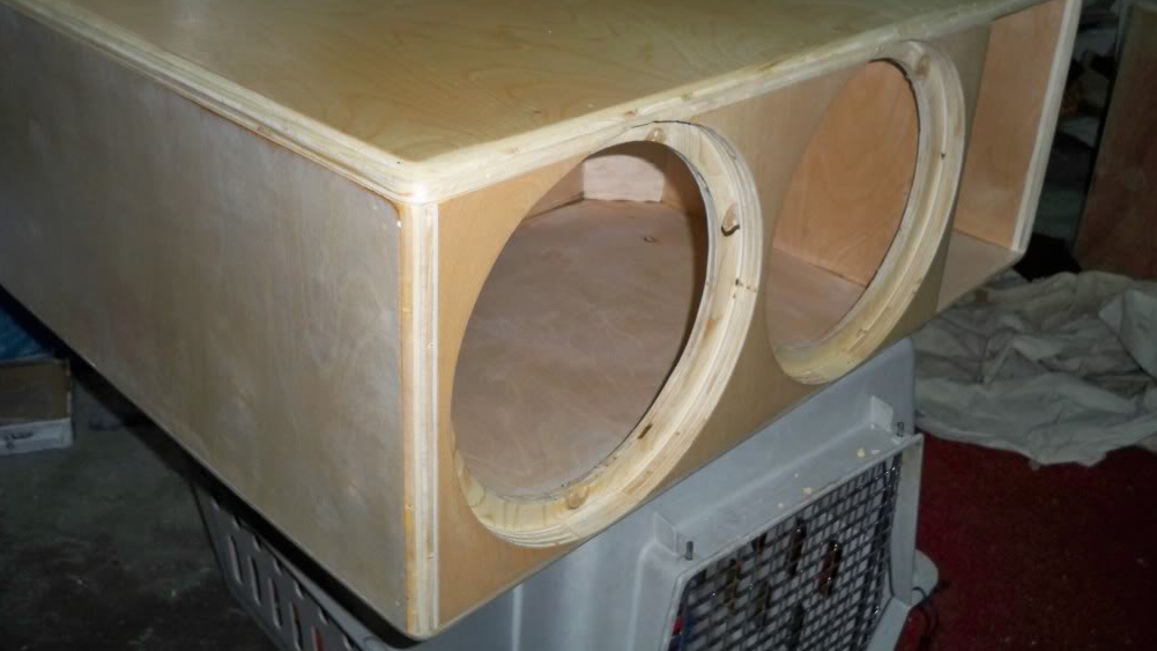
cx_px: 570
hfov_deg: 51.6
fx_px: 1196
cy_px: 246
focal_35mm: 39
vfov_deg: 30.3
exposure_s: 1/60
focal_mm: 6.3
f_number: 3.1
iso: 200
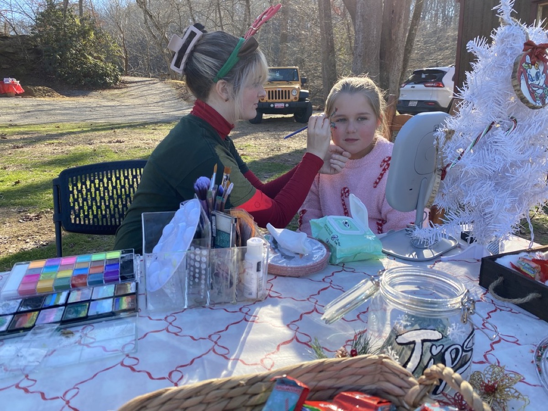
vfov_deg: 53.1
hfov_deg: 67.3
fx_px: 412
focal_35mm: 26
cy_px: 206
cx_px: 274
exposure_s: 1/554
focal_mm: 4.25
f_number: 1.8
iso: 32
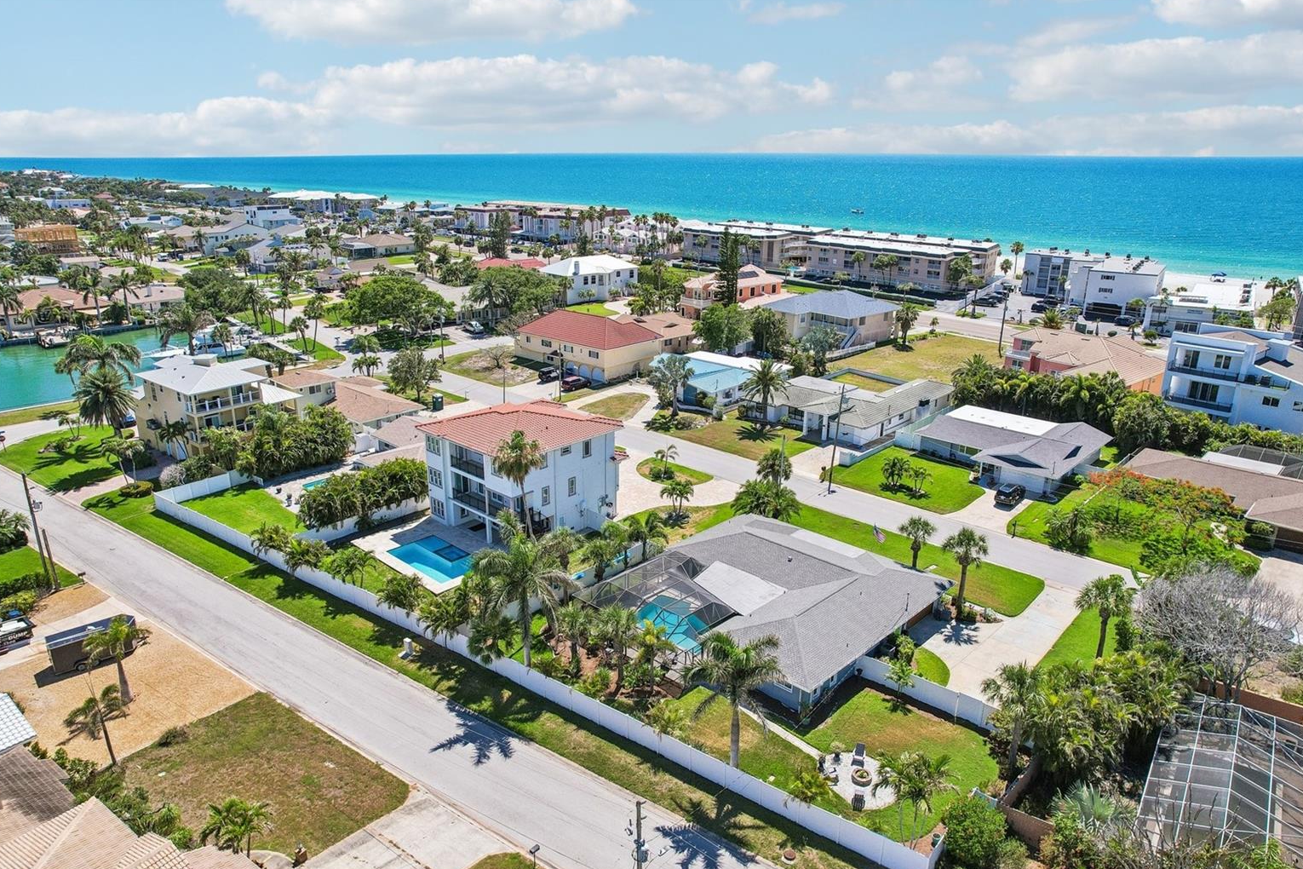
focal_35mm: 23
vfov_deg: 55.1
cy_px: 448
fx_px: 832
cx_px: 669
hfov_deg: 76.1
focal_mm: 8.4
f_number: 2.8
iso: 120
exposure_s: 1/2500
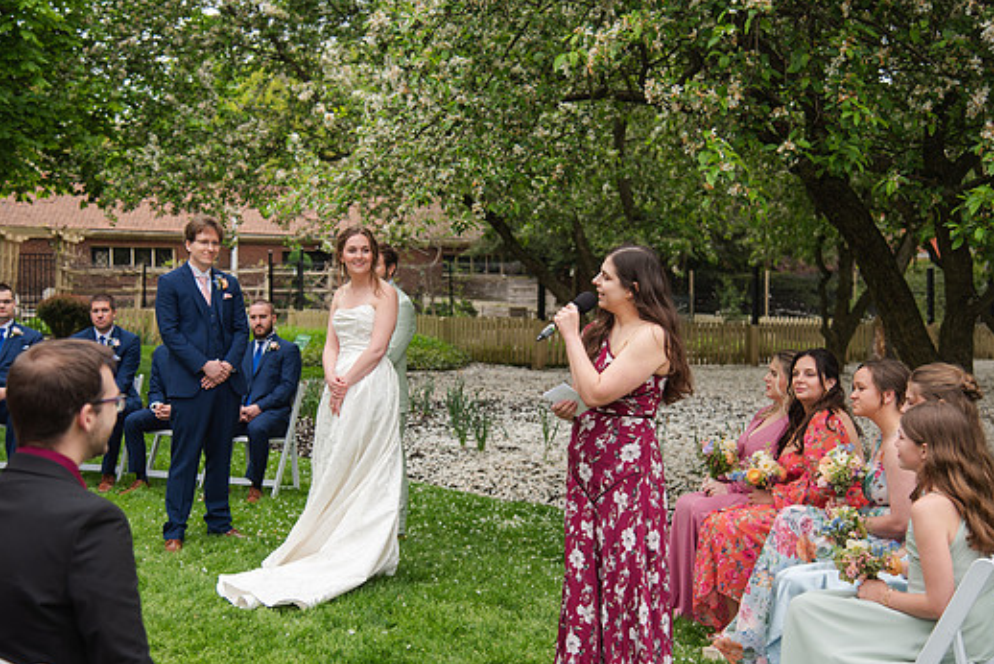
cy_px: 348
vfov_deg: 24.2
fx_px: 1547
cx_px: 459
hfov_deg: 35.6
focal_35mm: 56
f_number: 4
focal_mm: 50
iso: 100
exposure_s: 1/400
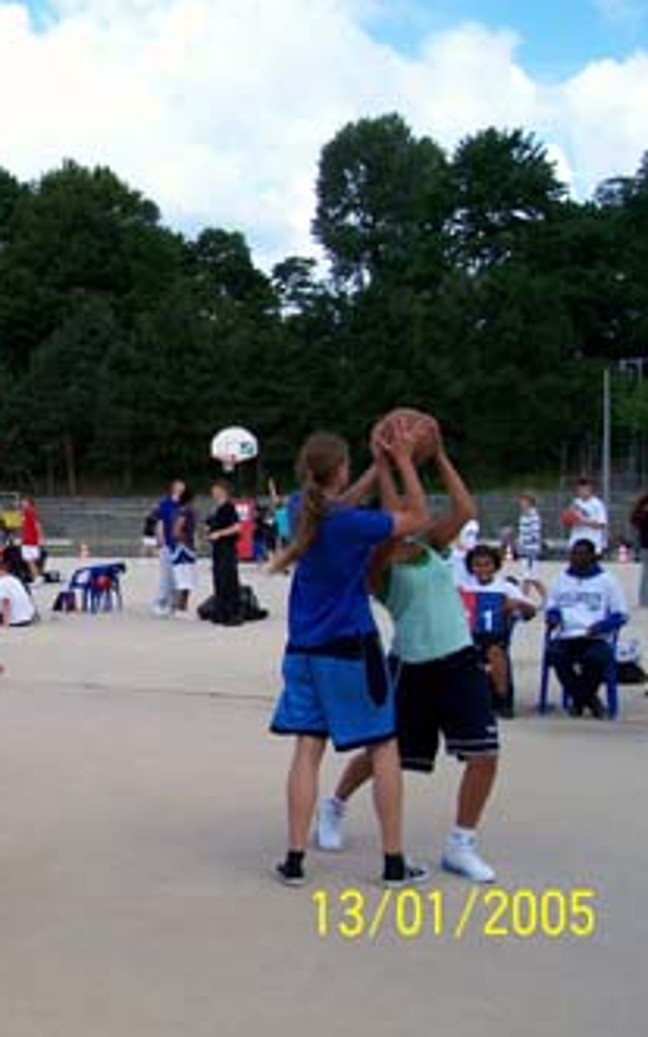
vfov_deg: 41.0
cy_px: 523
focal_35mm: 49
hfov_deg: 24.8
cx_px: -38
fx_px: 1384
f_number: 5.1
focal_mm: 5.6
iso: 80
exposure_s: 1/269
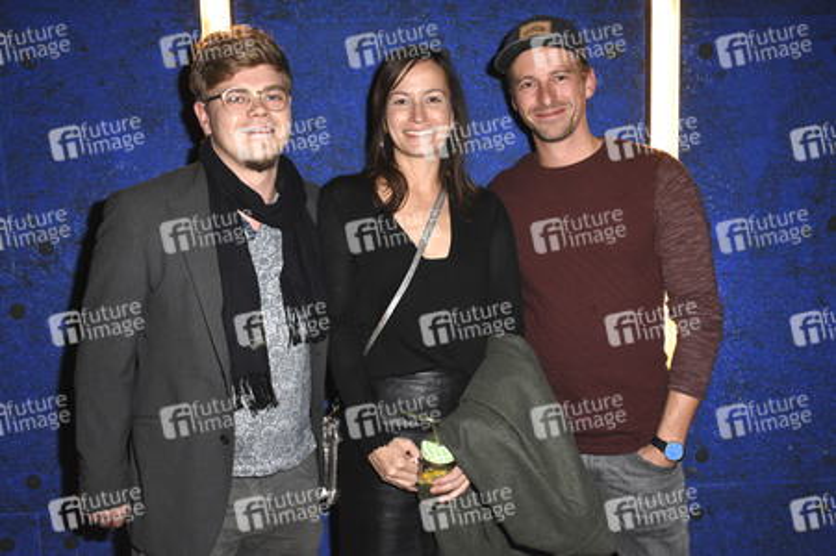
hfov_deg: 55.1
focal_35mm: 34
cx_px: 418
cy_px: 278
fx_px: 801
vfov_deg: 38.3
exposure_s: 1/60
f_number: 6.3
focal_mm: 23
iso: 1600
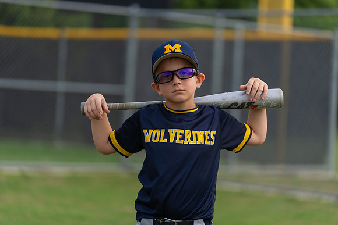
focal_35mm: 142
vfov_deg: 9.7
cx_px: 169
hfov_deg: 14.4
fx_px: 1333
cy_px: 112
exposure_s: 1/320
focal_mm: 142
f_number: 2.8
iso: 250
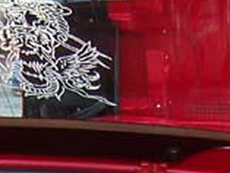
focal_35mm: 194
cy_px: 407
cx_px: 101
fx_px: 1290
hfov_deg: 10.2
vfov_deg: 7.2
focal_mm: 6.3
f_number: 2.8
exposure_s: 1/80
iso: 80
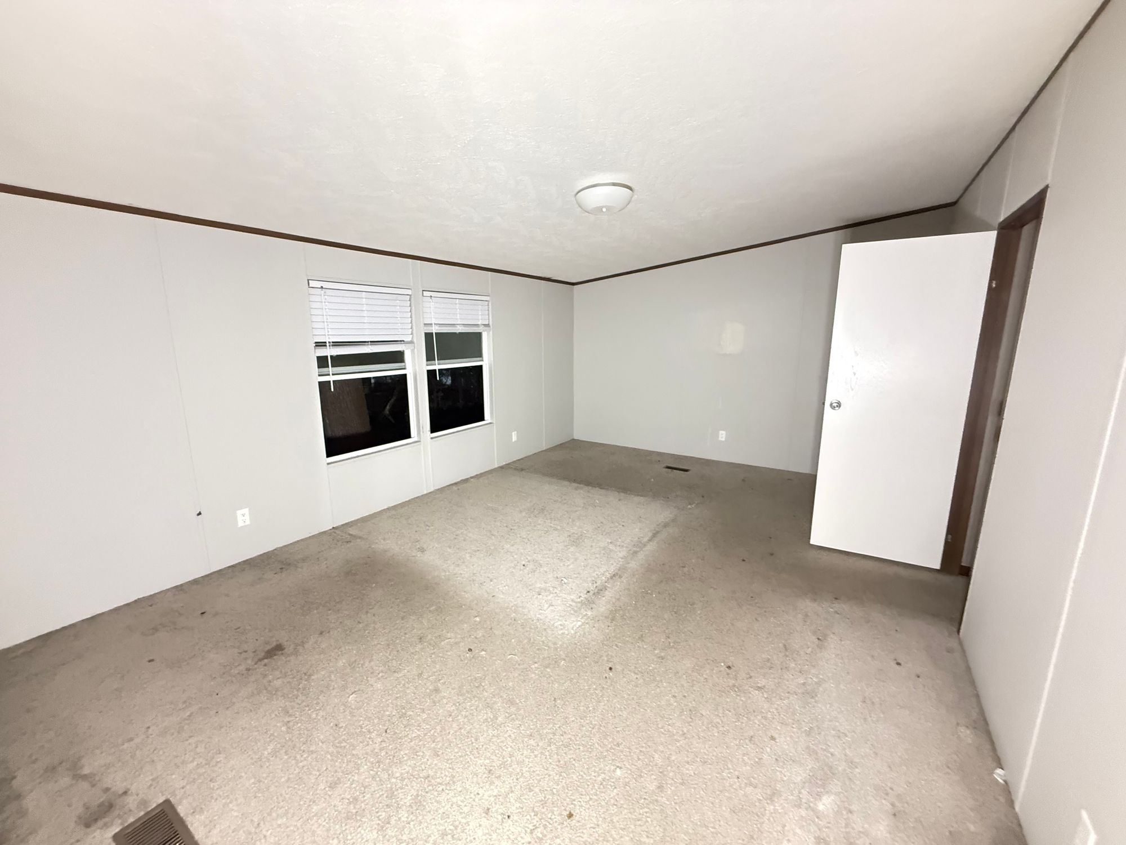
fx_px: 455
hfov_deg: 102.1
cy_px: 422
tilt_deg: -9.1
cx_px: 563
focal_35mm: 14
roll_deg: -1.2
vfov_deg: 85.7
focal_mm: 2.22
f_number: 2.2
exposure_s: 1/60
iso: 1000
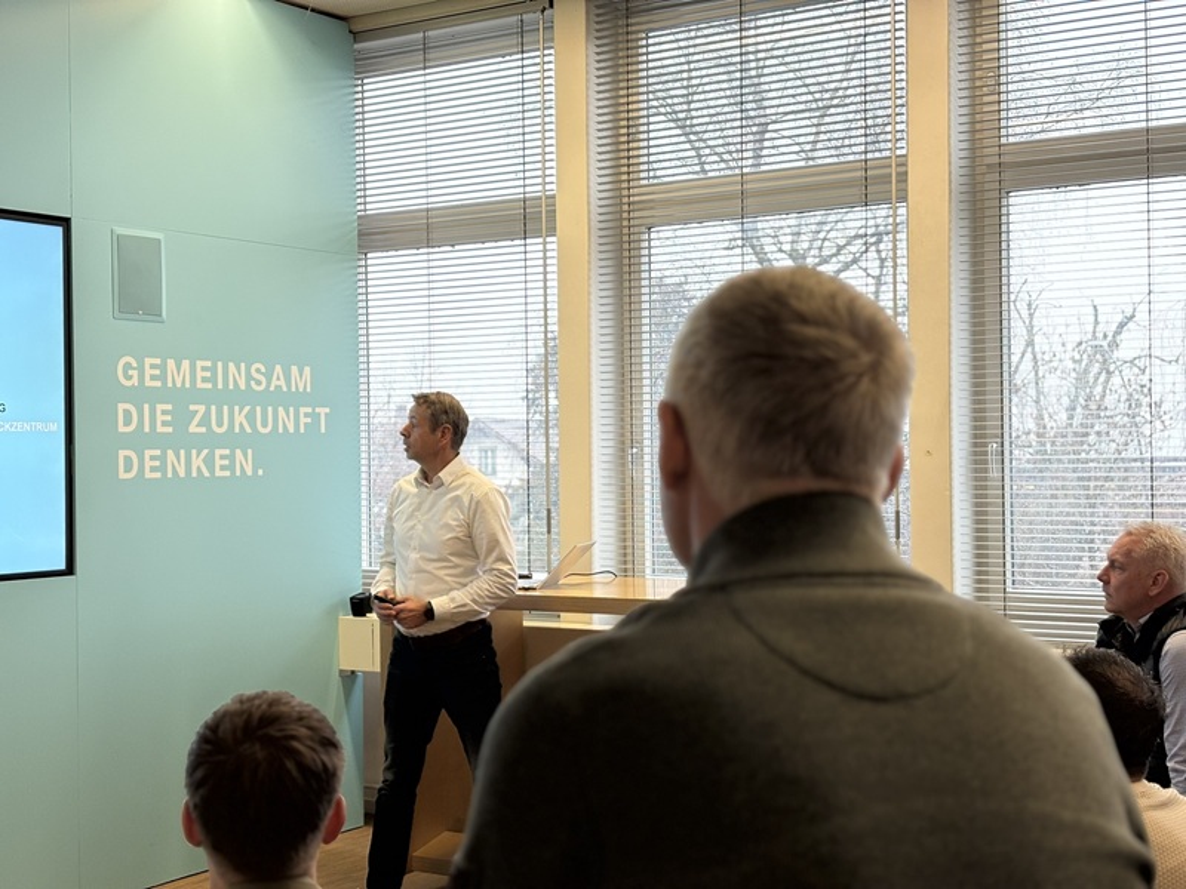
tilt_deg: +0.0
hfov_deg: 36.8
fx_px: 1782
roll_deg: +0.8
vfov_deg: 28.0
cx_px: 593
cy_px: 444
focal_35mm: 52
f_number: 1.6
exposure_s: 1/100
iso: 40
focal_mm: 5.96
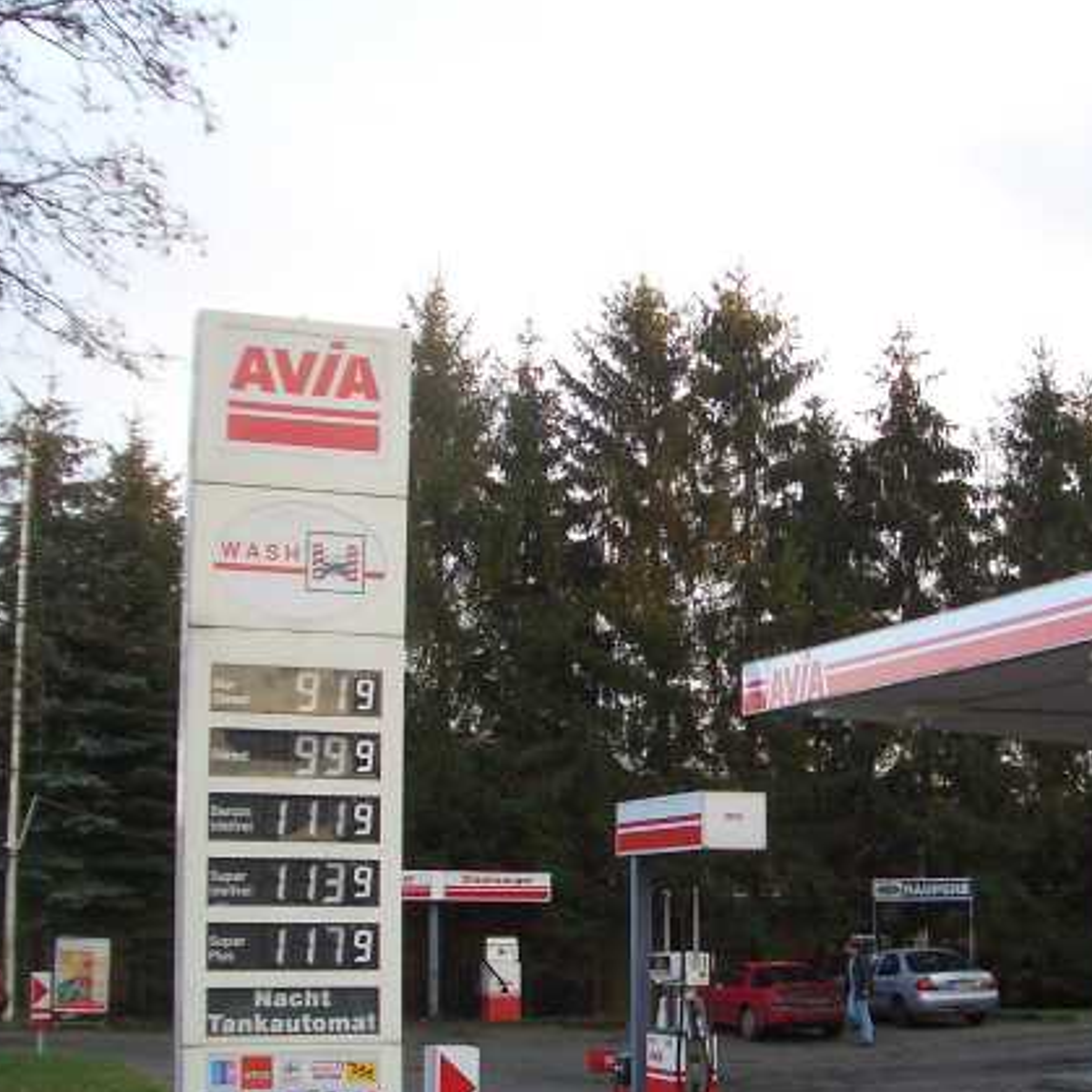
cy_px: 719
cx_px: 834
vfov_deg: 28.9
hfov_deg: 28.6
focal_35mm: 59
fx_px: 2106
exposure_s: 1/125
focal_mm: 5.8
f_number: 2.6
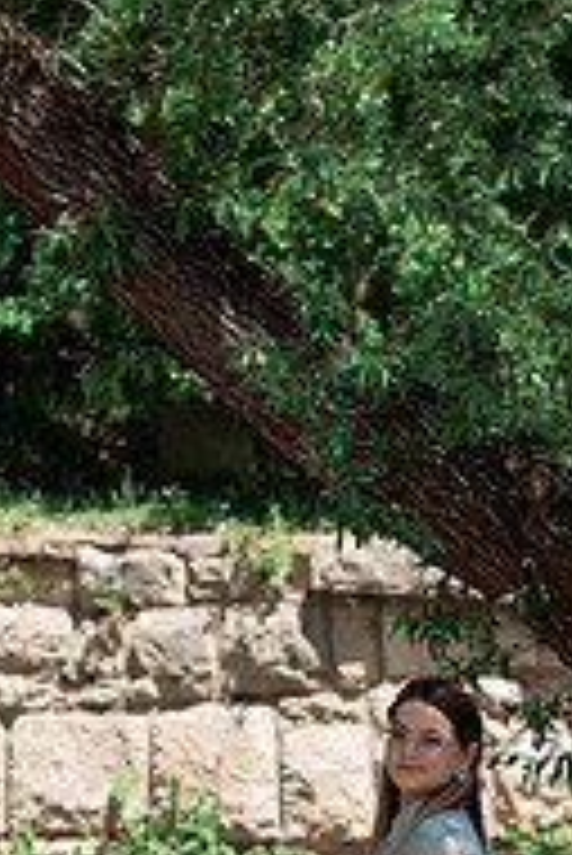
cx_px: 640
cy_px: 760
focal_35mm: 213
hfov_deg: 6.4
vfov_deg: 9.6
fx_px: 5067
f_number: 4.5
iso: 200
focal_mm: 90
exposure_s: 1/400
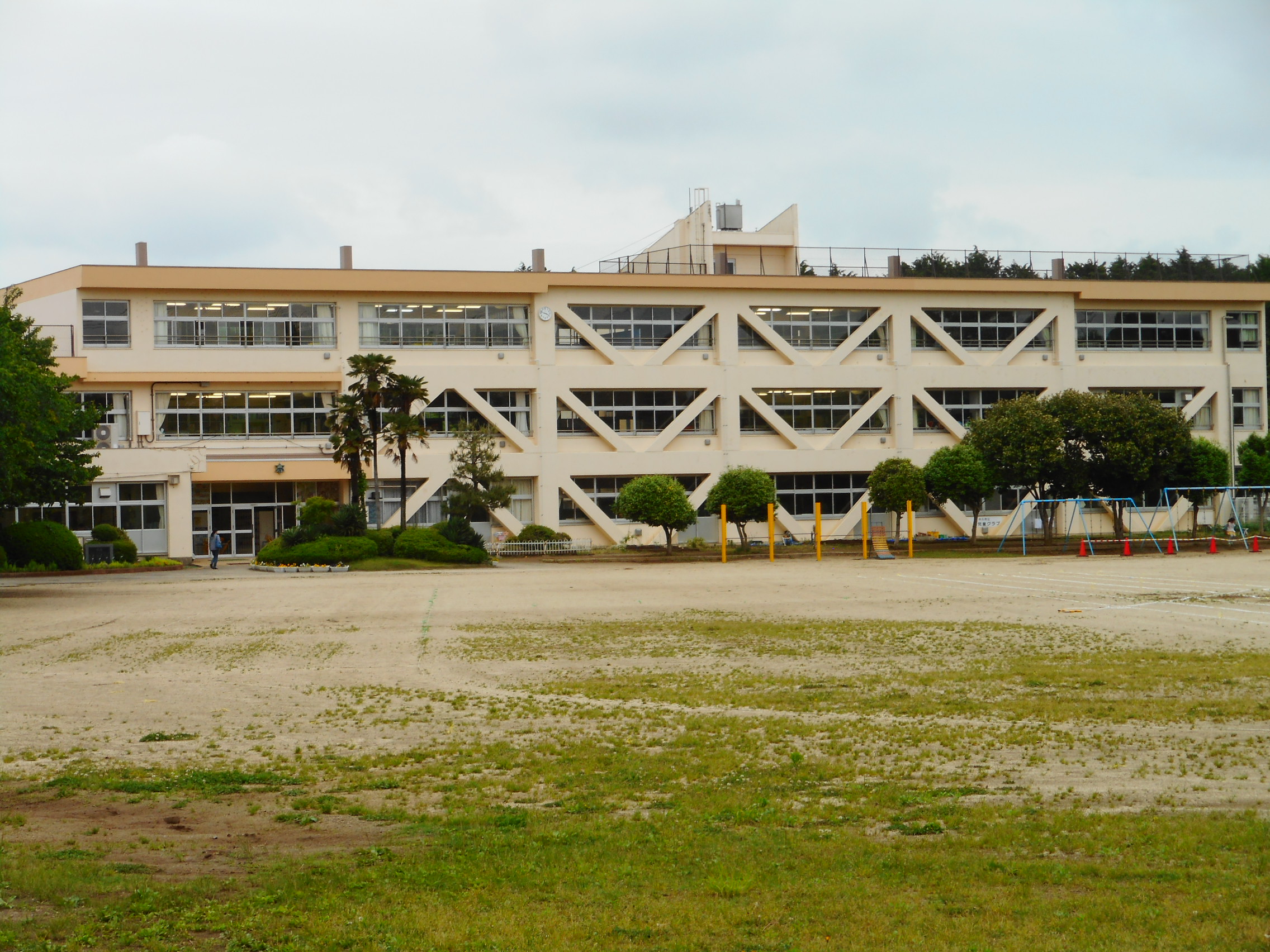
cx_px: 635
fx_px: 3265
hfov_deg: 22.0
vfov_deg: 16.6
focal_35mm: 89
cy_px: 476
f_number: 5.6
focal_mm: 15.9
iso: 80
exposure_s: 1/60
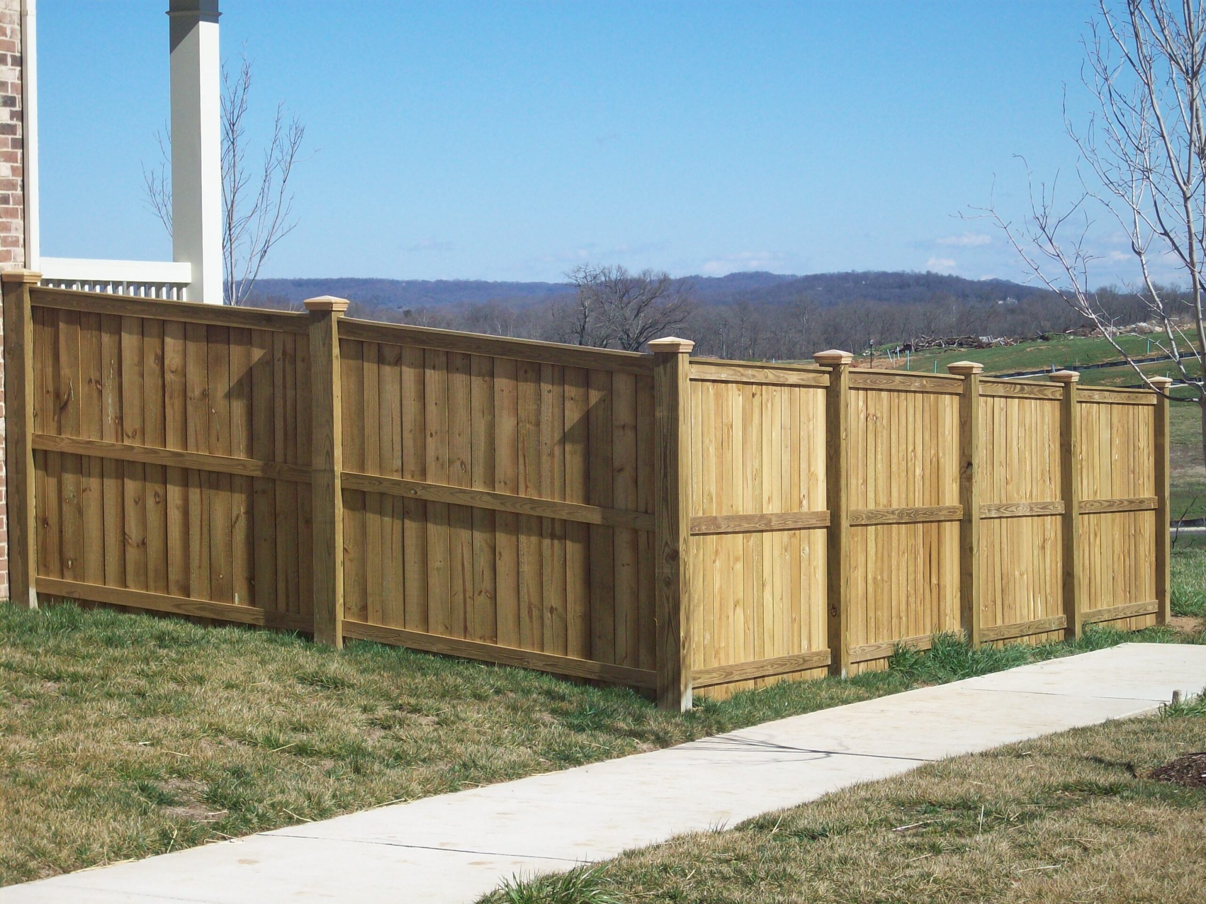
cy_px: 452
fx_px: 3205
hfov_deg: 21.3
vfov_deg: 16.1
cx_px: 603
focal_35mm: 92
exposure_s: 1/692
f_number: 4.7
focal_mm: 15.3
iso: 80
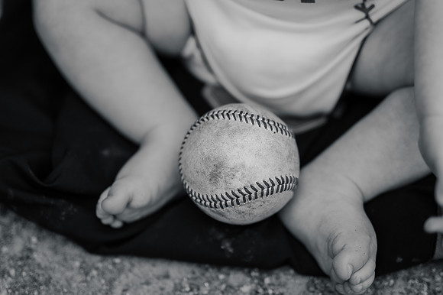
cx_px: 222
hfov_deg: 27.0
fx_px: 922
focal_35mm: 75
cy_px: 148
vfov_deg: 18.2
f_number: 3.2
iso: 160
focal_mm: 50
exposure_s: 1/6400
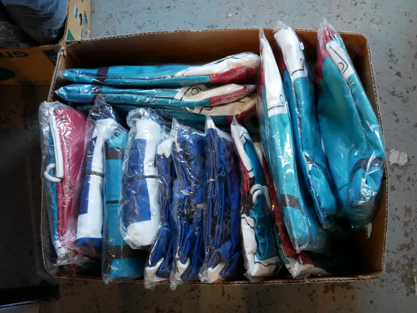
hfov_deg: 42.9
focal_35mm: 44
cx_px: 208
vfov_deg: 32.9
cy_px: 156
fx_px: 530
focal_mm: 22
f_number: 4.2
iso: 2000
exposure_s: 1/60
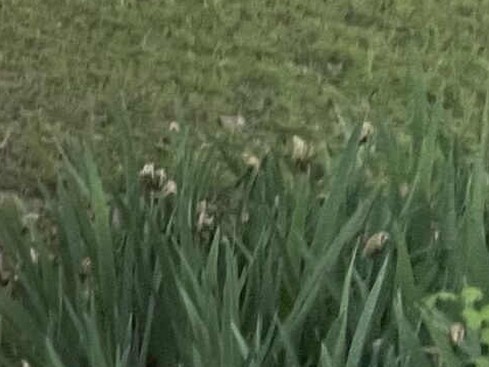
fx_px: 1737
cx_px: -722
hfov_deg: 12.3
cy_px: 150
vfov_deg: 12.0
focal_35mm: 123
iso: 100
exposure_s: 1/89
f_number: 2.2
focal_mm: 2.71
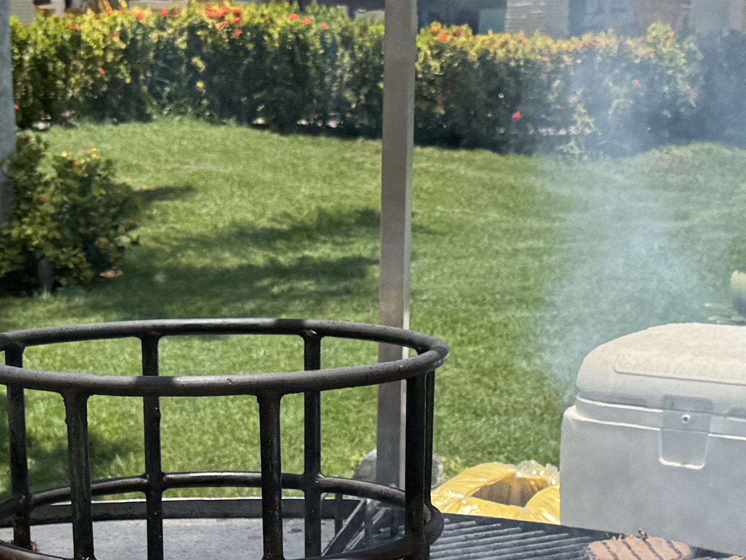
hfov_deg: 21.5
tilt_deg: -23.0
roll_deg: -0.2
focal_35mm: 91
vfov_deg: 15.8
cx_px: 270
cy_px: 605
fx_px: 1961
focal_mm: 6.76
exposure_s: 1/3096
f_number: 1.78
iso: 80
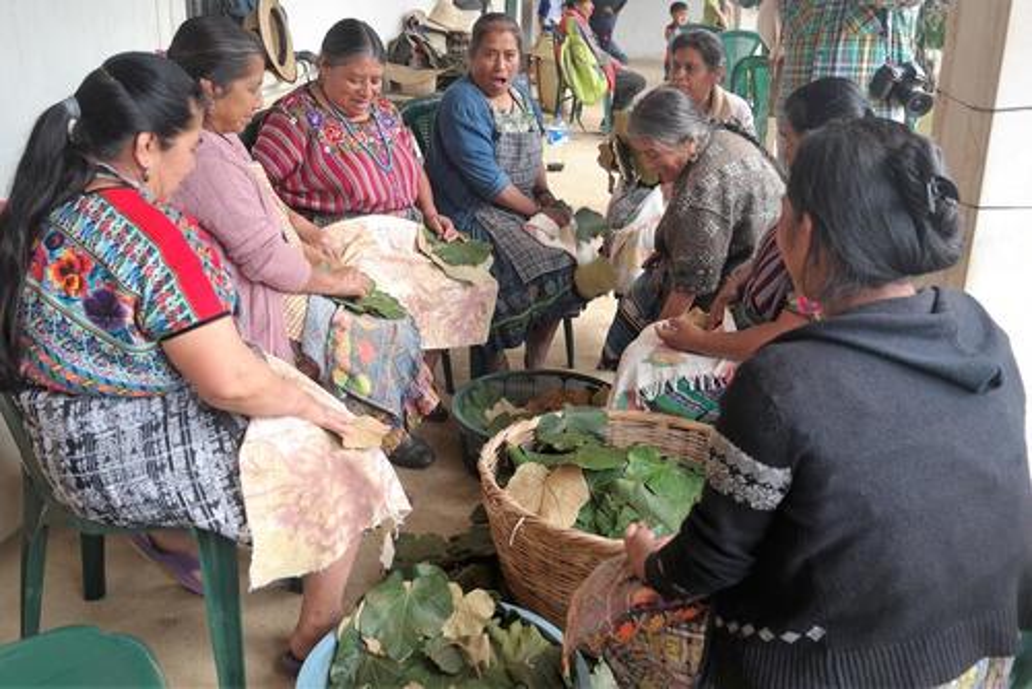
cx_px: 516
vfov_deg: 43.7
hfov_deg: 61.9
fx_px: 860
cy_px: 344
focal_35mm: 30
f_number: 4
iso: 100
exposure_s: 1/100
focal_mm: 20
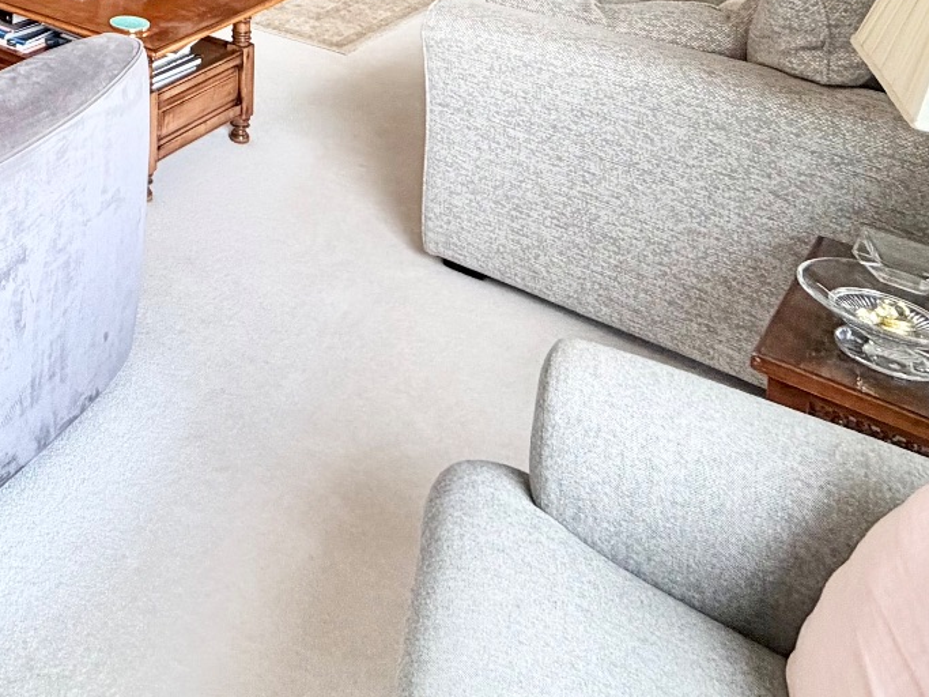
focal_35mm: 42
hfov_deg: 37.0
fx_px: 1127
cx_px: -114
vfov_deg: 26.5
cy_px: -304
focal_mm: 2.22
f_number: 2.2
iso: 100
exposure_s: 1/100
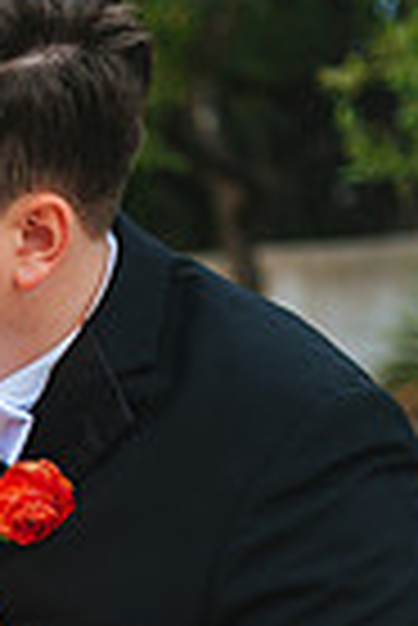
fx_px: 2919
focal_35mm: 168
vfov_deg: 12.1
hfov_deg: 8.1
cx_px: -178
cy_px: 662
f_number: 2.8
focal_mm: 52
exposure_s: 1/400
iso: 1250
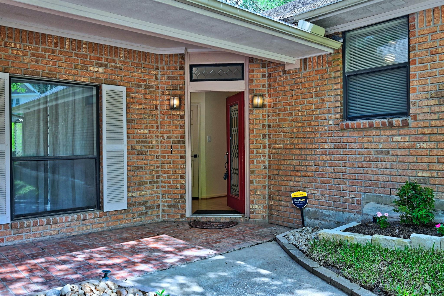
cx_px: 222
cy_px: 148
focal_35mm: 30
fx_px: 370
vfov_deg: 43.5
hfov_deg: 62.0
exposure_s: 1/40
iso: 400
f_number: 8
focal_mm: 30
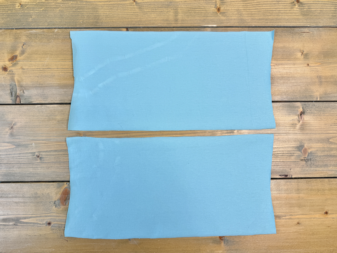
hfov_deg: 71.6
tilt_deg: -87.0
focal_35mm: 24
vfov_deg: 56.8
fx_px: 234
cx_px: 168
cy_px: 126
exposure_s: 1/159
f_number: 1.78
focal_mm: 6.76
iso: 64
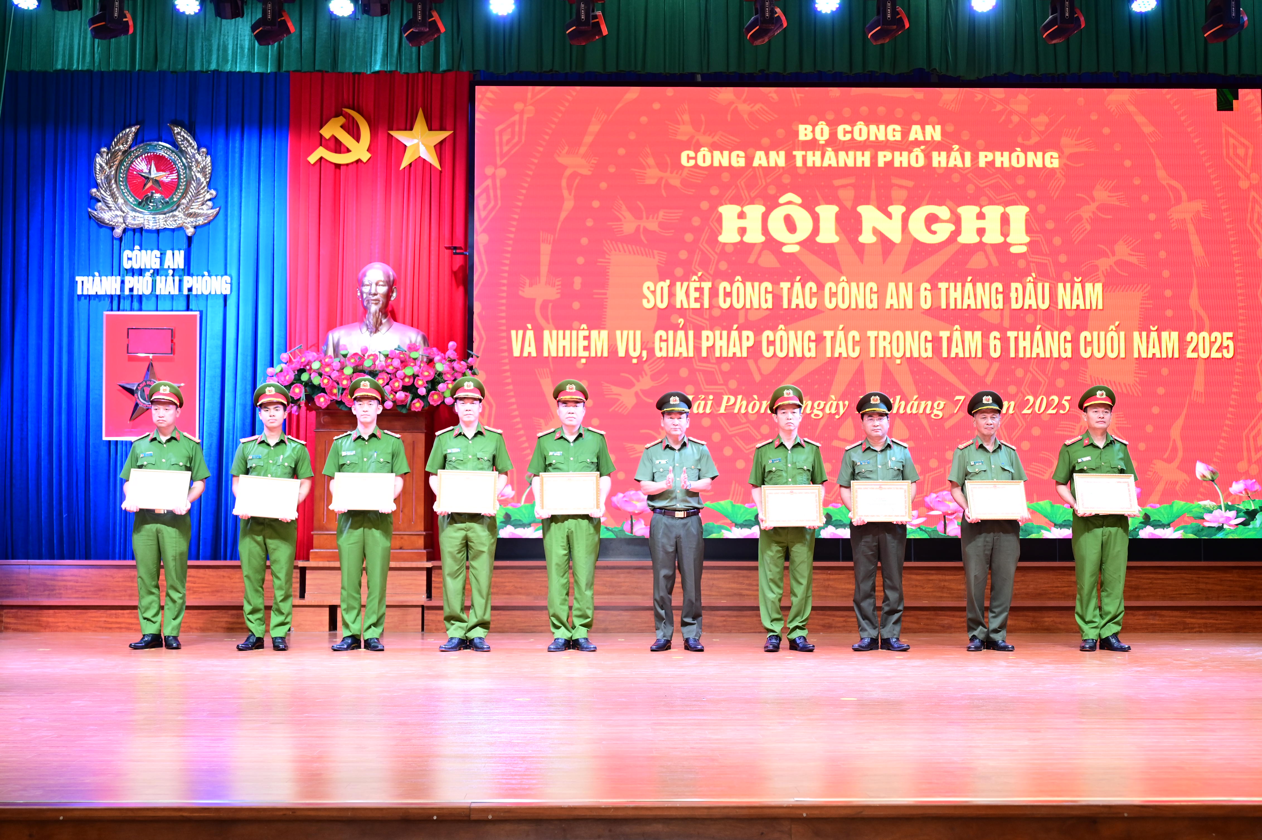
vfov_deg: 30.5
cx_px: 631
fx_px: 1542
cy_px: 420
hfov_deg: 44.5
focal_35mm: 44
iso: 1250
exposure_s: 1/100
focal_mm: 44
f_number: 4
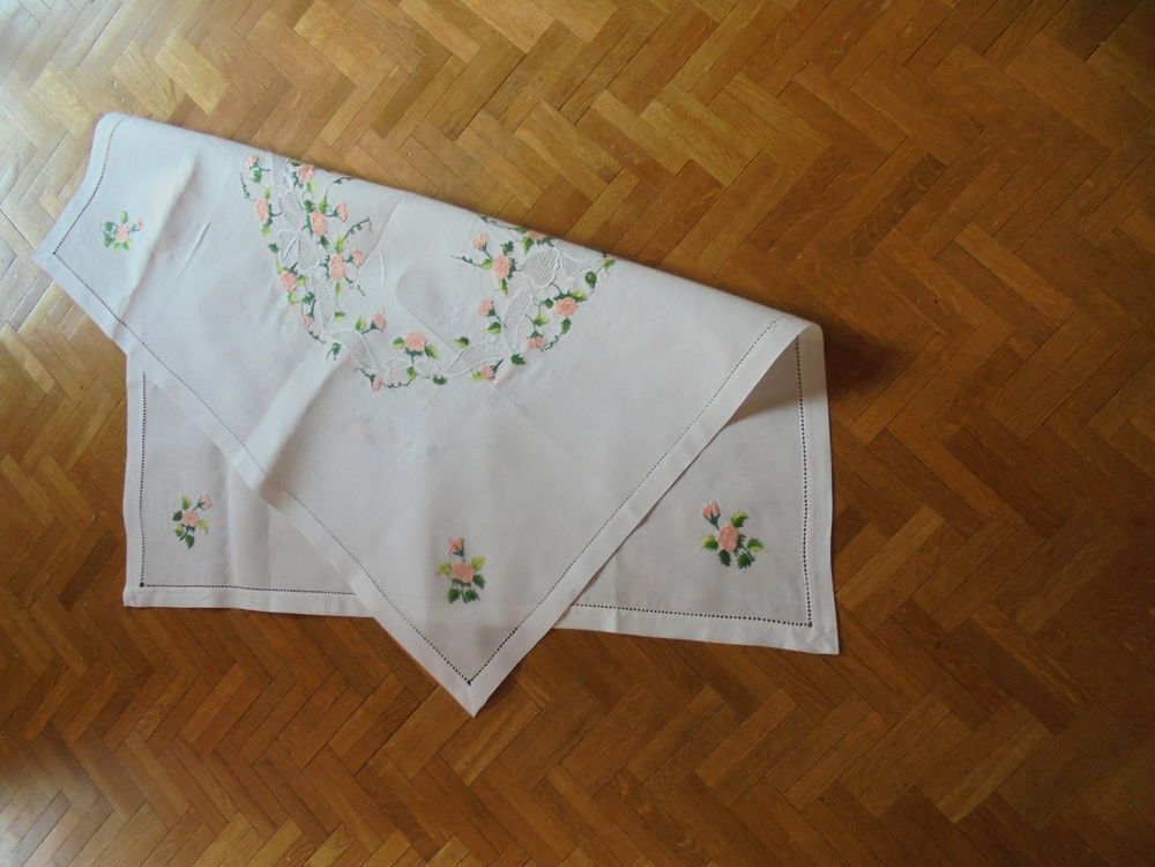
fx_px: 868
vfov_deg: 53.1
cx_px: 578
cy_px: 434
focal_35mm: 26
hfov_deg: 67.3
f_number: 3.5
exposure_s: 1/60
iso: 320
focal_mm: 4.6
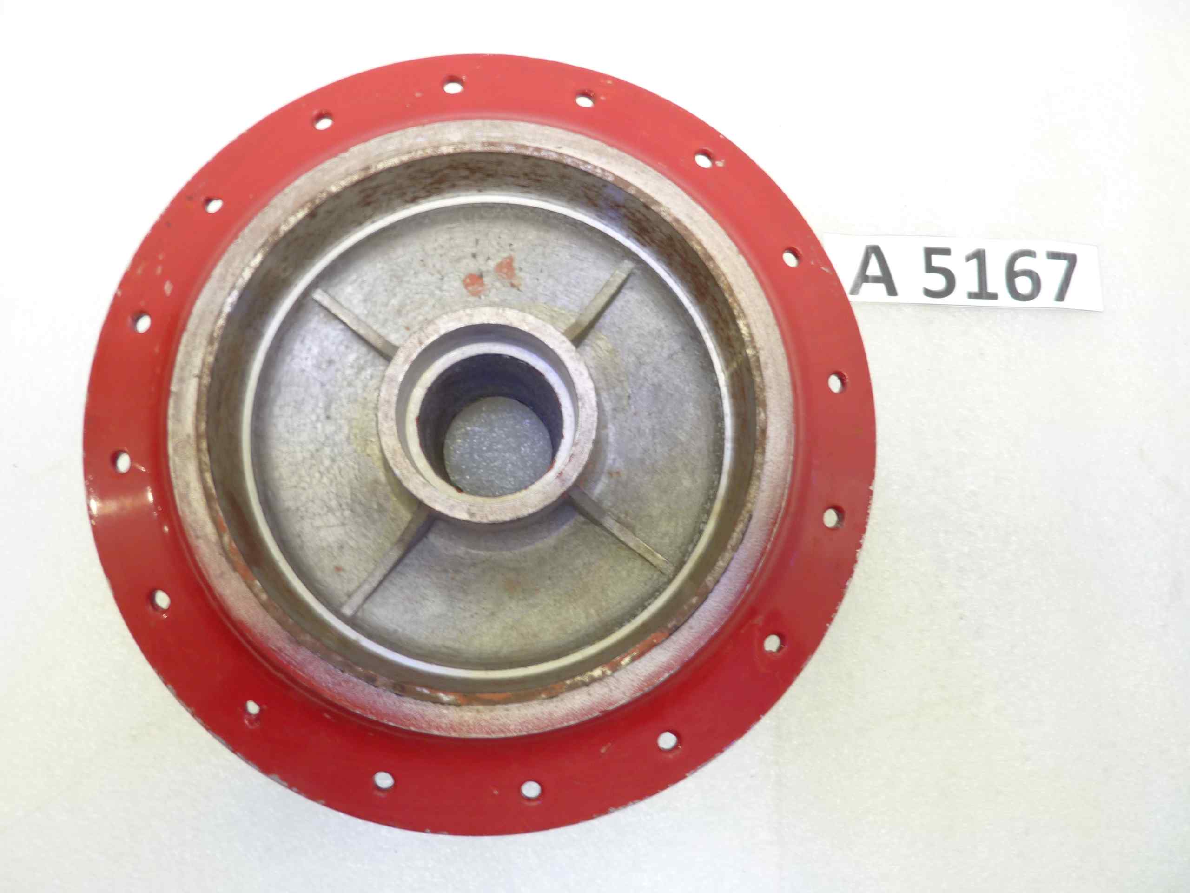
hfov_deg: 69.4
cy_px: 446
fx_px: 859
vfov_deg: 54.9
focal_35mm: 25
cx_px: 595
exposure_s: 1/8
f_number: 3.3
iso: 80
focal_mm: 4.1
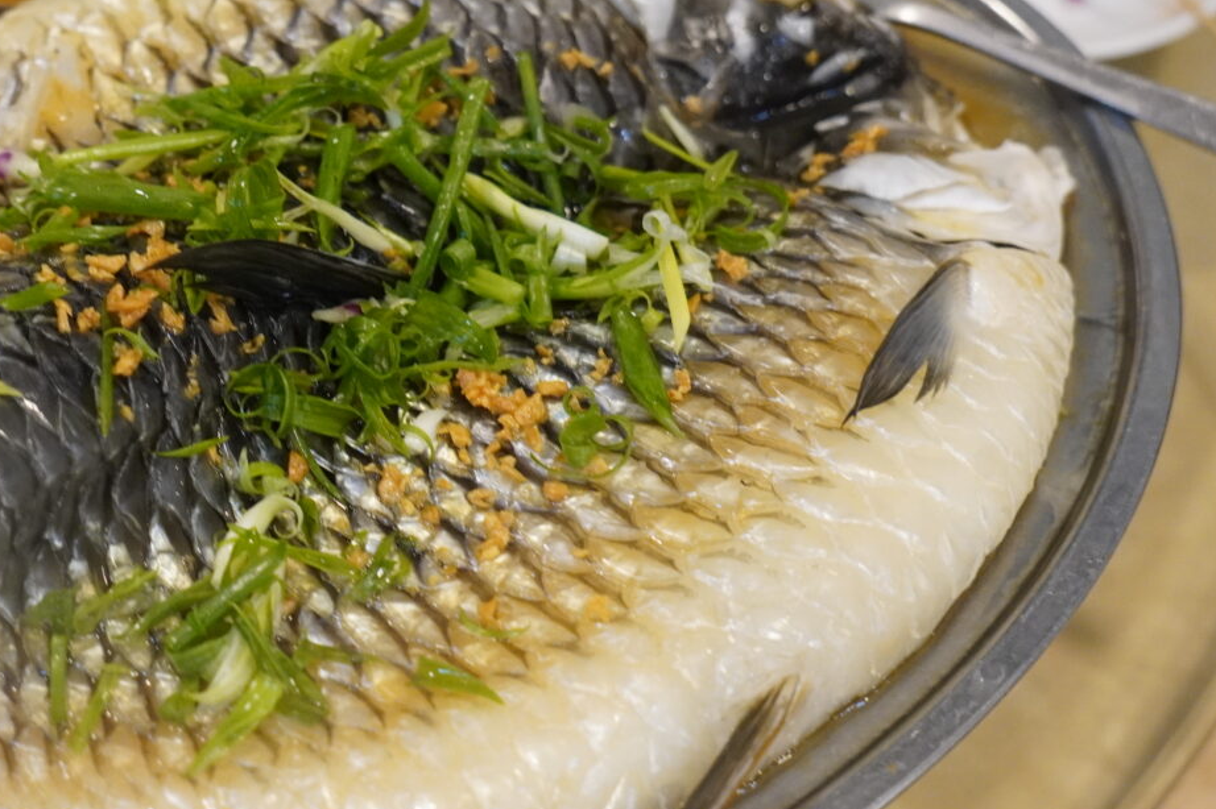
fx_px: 2195
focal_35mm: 65
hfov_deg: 30.2
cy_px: 428
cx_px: 236
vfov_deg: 20.9
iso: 2000
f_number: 3.2
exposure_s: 1/100
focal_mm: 26
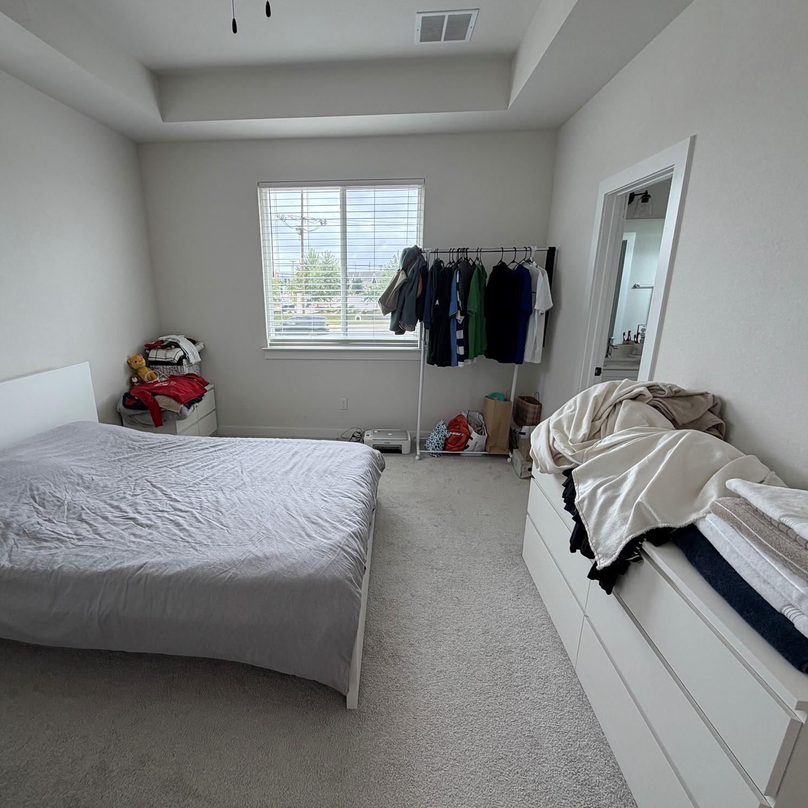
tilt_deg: -15.8
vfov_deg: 84.0
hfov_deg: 83.7
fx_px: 449
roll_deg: +0.6
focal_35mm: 17
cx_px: 359
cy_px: 409
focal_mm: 2.22
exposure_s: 1/121
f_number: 2.2
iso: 100
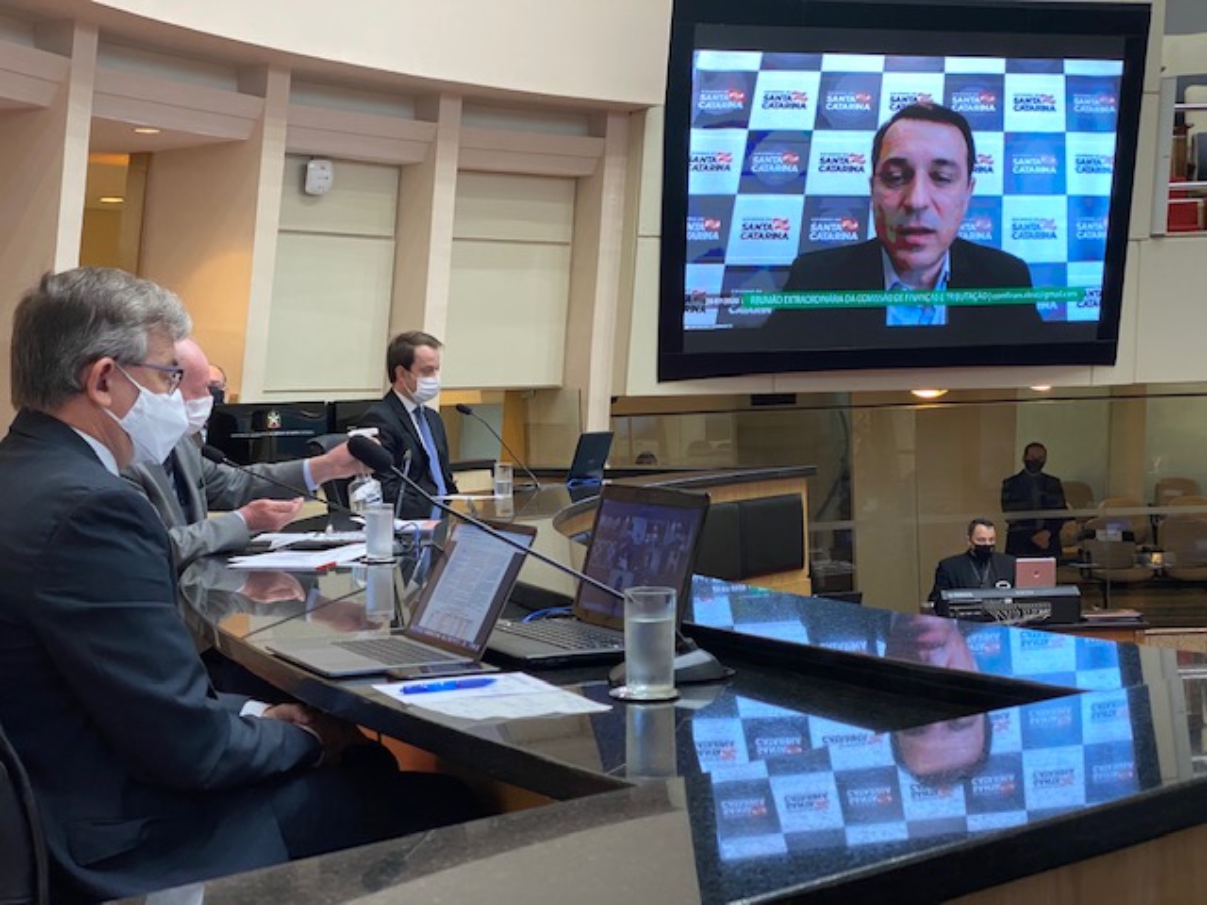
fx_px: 1813
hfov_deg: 36.8
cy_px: 452
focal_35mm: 52
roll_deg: +2.7
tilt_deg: -2.9
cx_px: 604
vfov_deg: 28.0
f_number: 2
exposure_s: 1/80
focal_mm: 6
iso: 125
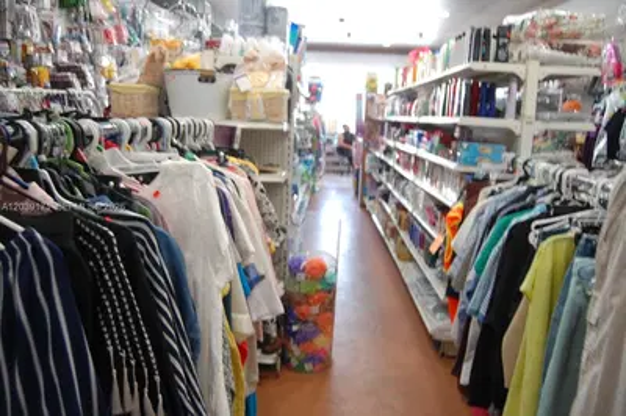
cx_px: 313
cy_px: 208
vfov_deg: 47.9
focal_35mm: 27
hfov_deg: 67.4
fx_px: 469
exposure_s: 1/10
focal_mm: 18
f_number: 3.5
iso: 200
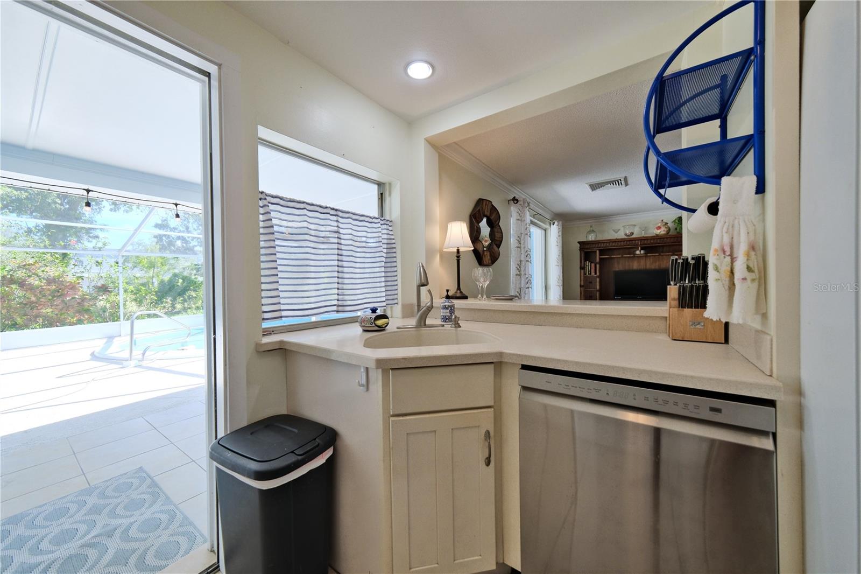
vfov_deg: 90.0
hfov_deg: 112.6
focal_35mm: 12
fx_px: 287
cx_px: 430
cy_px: 287
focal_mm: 8
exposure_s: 1/500
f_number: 2.8
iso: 640
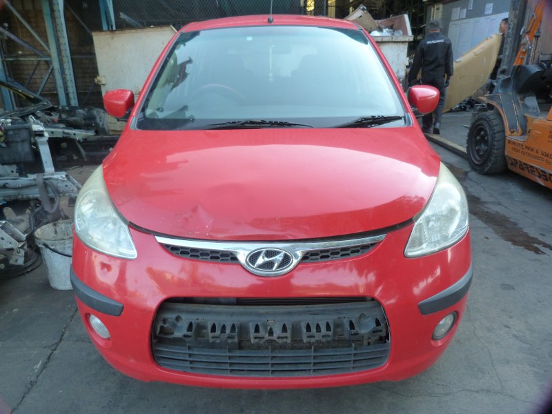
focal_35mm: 25
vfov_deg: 54.9
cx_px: 276
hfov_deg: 69.4
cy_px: 207
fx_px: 399
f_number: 2.8
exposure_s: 1/60
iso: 160
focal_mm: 4.5
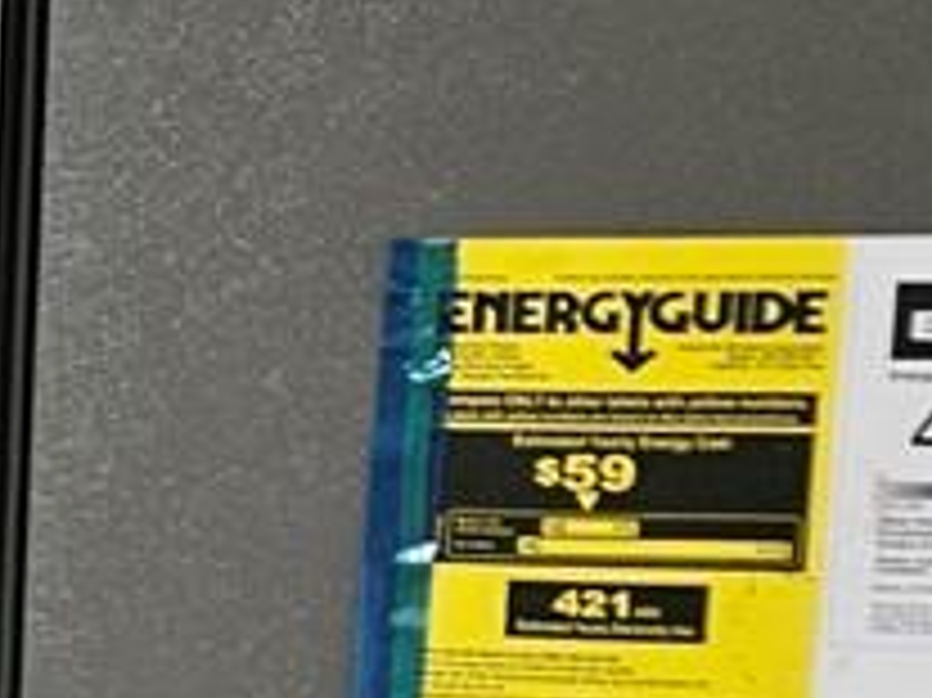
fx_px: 4790
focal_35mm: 178
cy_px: 923
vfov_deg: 8.2
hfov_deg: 8.5
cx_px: -2233
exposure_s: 1/120
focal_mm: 5.4
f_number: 1.8
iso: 80
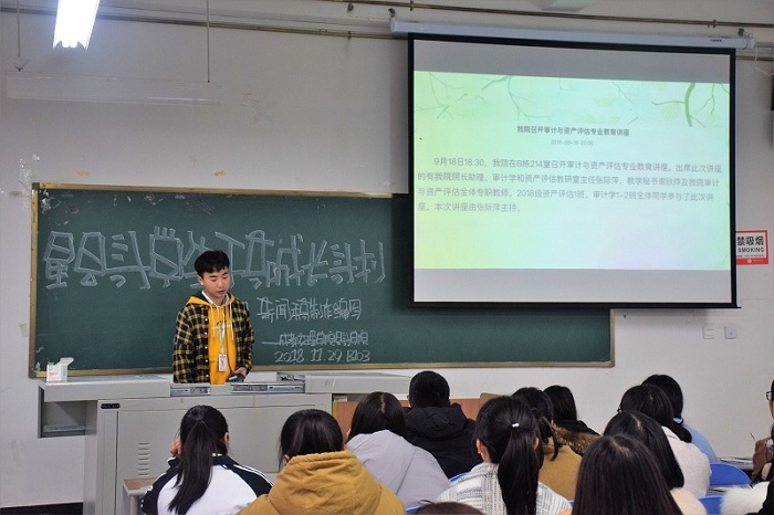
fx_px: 1289
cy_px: 258
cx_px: 387
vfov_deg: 22.6
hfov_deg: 33.4
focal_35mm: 60
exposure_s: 1/60
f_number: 4.5
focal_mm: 40
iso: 900
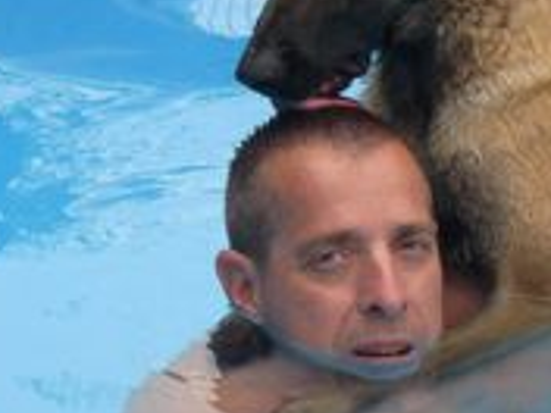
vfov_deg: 5.8
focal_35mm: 255
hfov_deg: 7.7
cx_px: 607
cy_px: 426
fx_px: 4059
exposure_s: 1/200
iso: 100
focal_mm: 12.4
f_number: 4
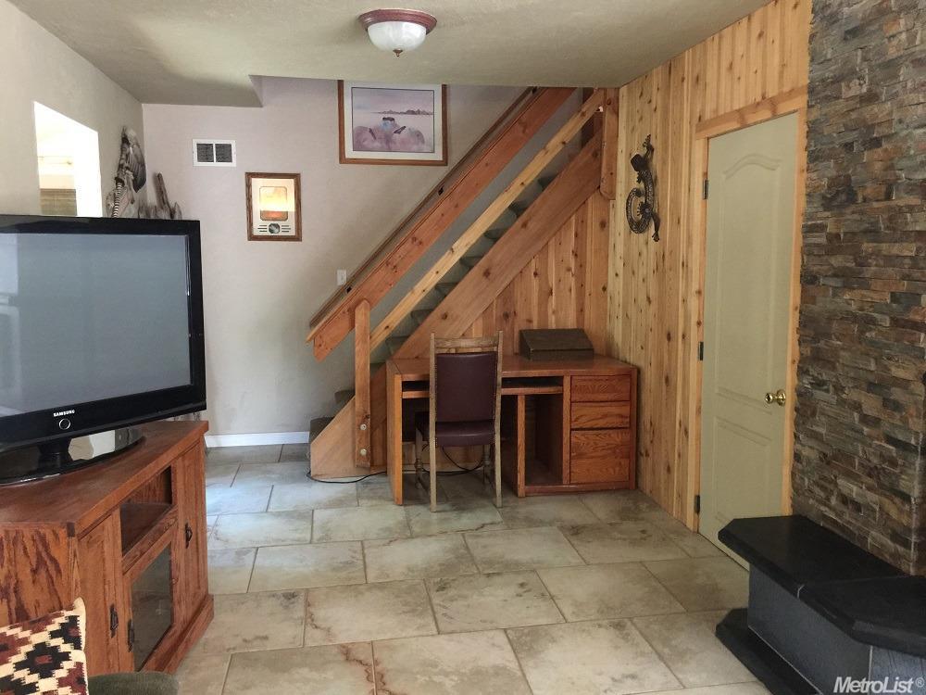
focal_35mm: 29
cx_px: 463
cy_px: 348
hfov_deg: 61.7
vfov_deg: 48.2
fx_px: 776
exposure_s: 1/4
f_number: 2.2
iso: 100
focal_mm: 4.15
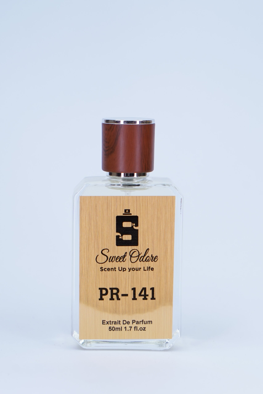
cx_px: 132
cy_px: 197
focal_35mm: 105
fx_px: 1150
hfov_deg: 13.0
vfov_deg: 19.5
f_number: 6.3
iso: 400
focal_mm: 70
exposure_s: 1/200
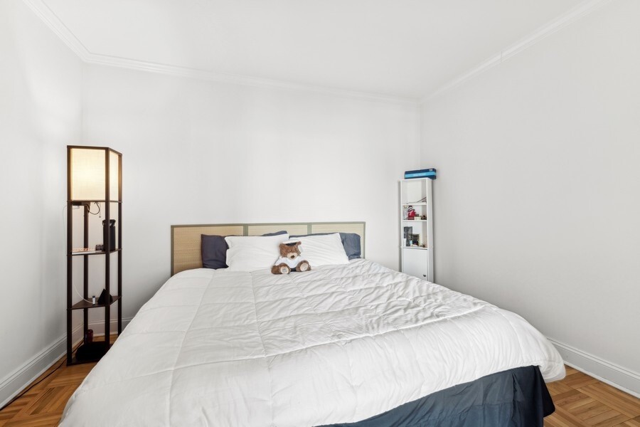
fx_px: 267
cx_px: 320
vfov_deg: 77.3
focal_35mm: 15
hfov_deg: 100.4
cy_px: 214
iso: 640
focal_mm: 15
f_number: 14
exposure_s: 1/8
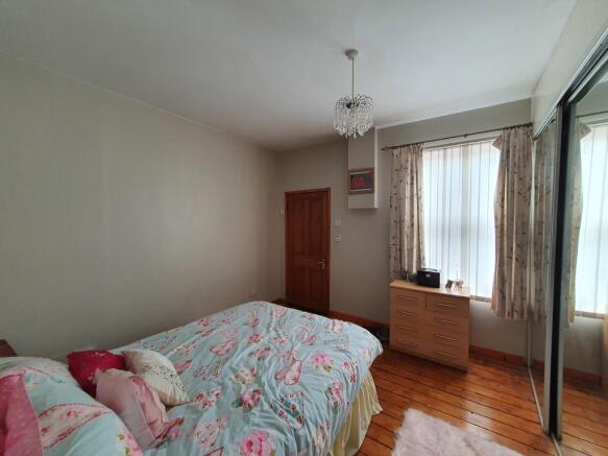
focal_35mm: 13
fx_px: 228
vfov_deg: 89.9
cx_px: 304
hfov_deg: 106.2
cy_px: 228
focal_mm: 1.8
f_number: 2.2
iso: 100
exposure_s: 1/50
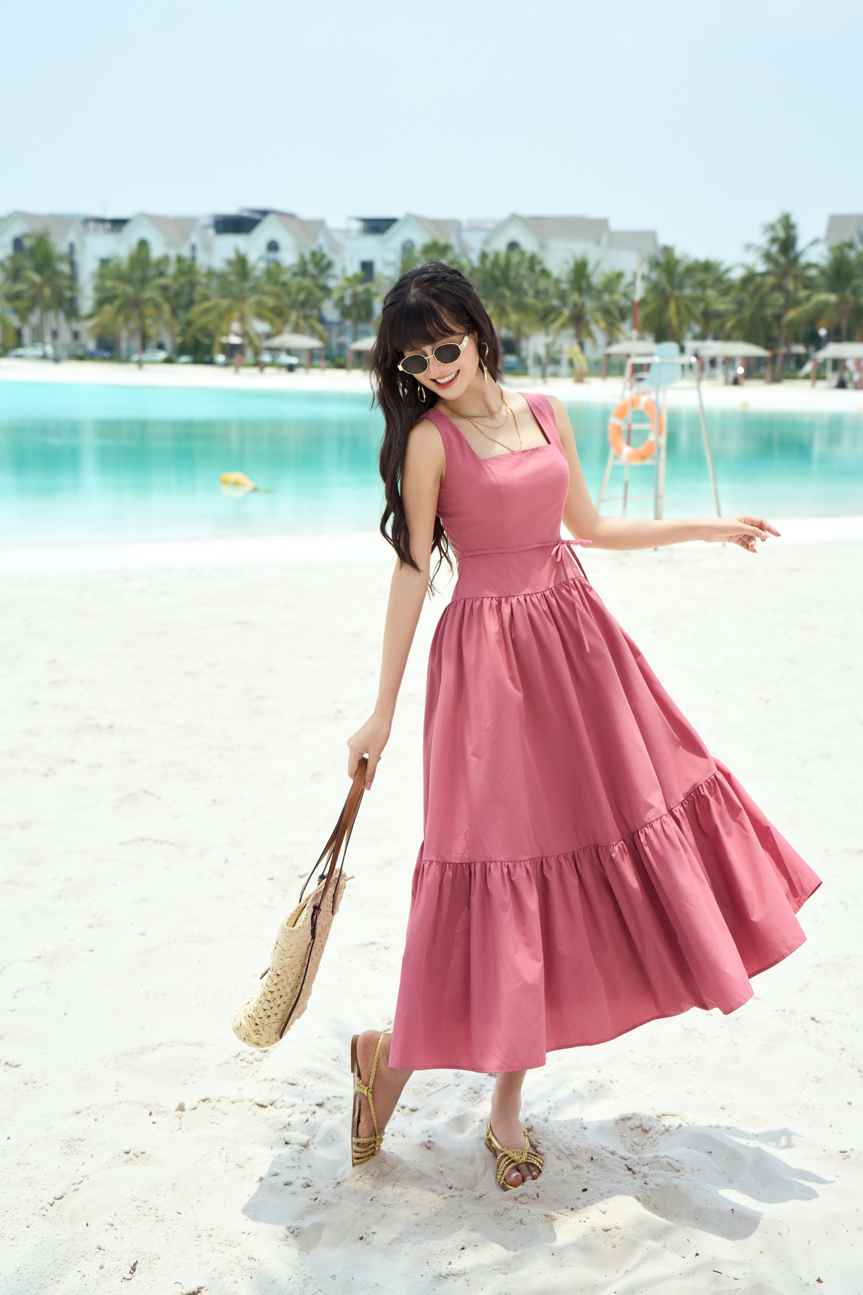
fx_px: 1725
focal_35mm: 48
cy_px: 648
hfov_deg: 28.1
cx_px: 432
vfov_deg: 41.1
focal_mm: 48
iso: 100
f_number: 4
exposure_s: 1/800
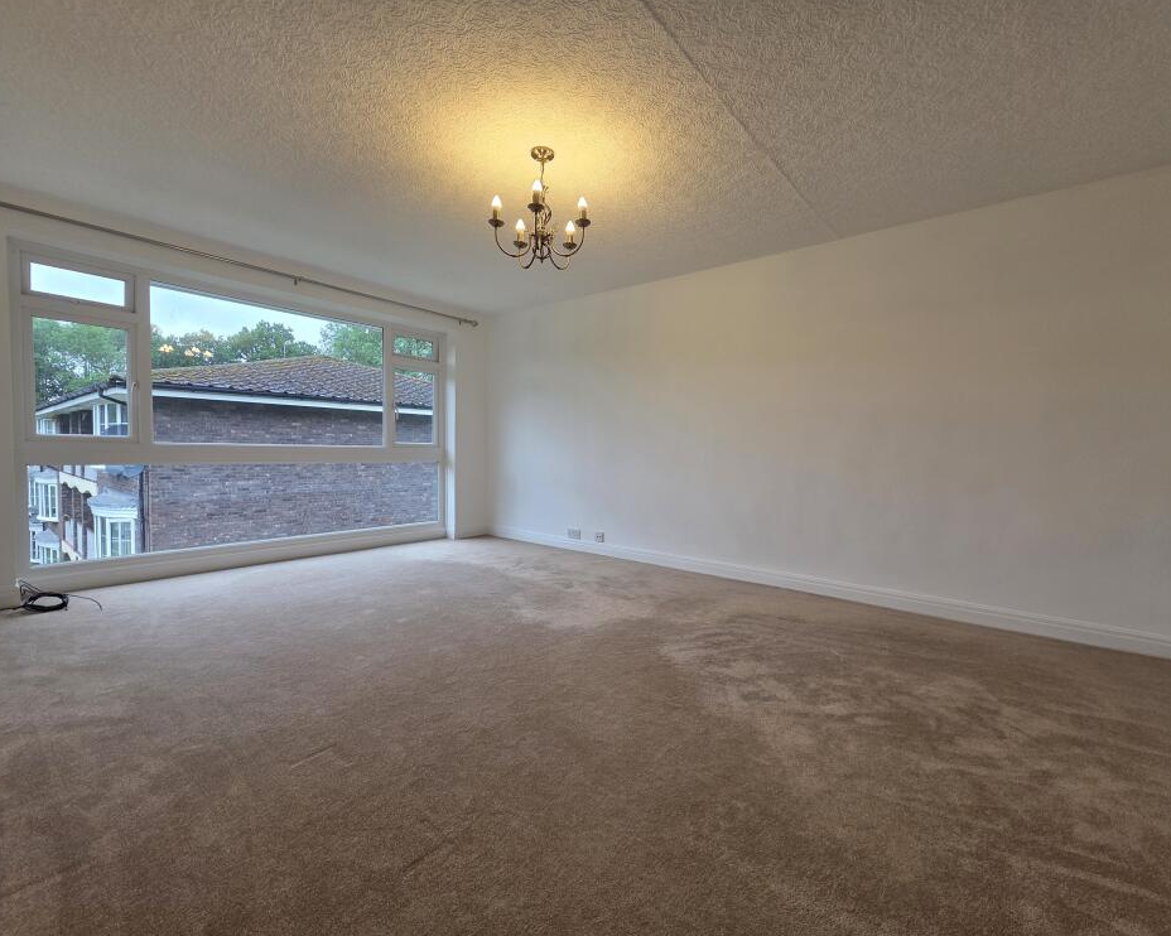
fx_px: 485
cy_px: 473
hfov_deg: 100.6
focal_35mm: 14
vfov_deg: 88.0
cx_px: 615
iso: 80
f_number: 1.9
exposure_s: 1/100
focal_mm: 2.2
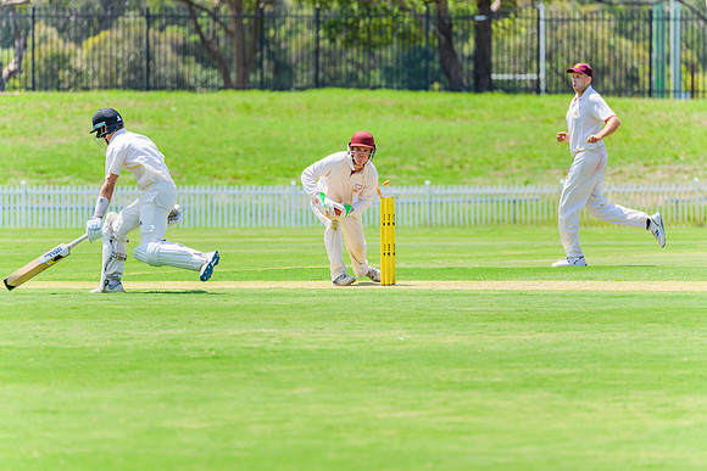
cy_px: 236
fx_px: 6875
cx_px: 354
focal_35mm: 350
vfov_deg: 3.9
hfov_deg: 5.9
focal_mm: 350
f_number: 6.3
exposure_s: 1/1000
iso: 400
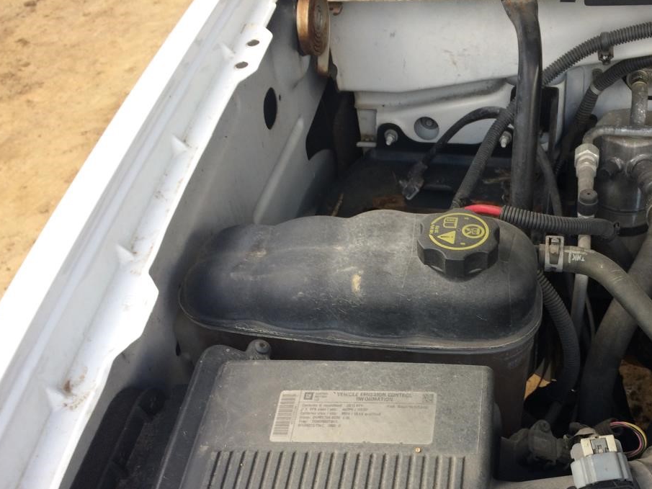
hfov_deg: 45.0
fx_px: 772
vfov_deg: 34.7
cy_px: 344
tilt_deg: -45.8
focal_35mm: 41
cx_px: 442
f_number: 2.2
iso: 32
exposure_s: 1/268
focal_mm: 4.15
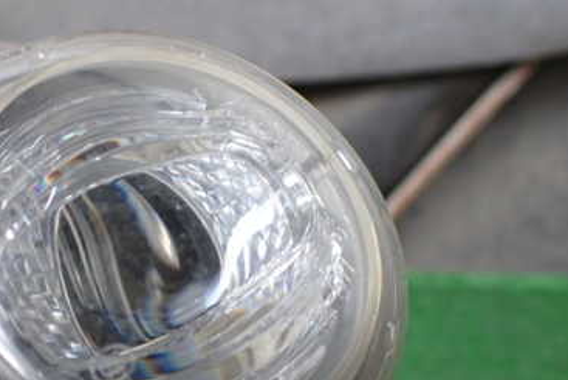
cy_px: 248
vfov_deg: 26.4
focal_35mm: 51
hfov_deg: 37.9
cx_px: 139
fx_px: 805
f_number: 2.3
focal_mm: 5.4
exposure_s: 1/125
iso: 250
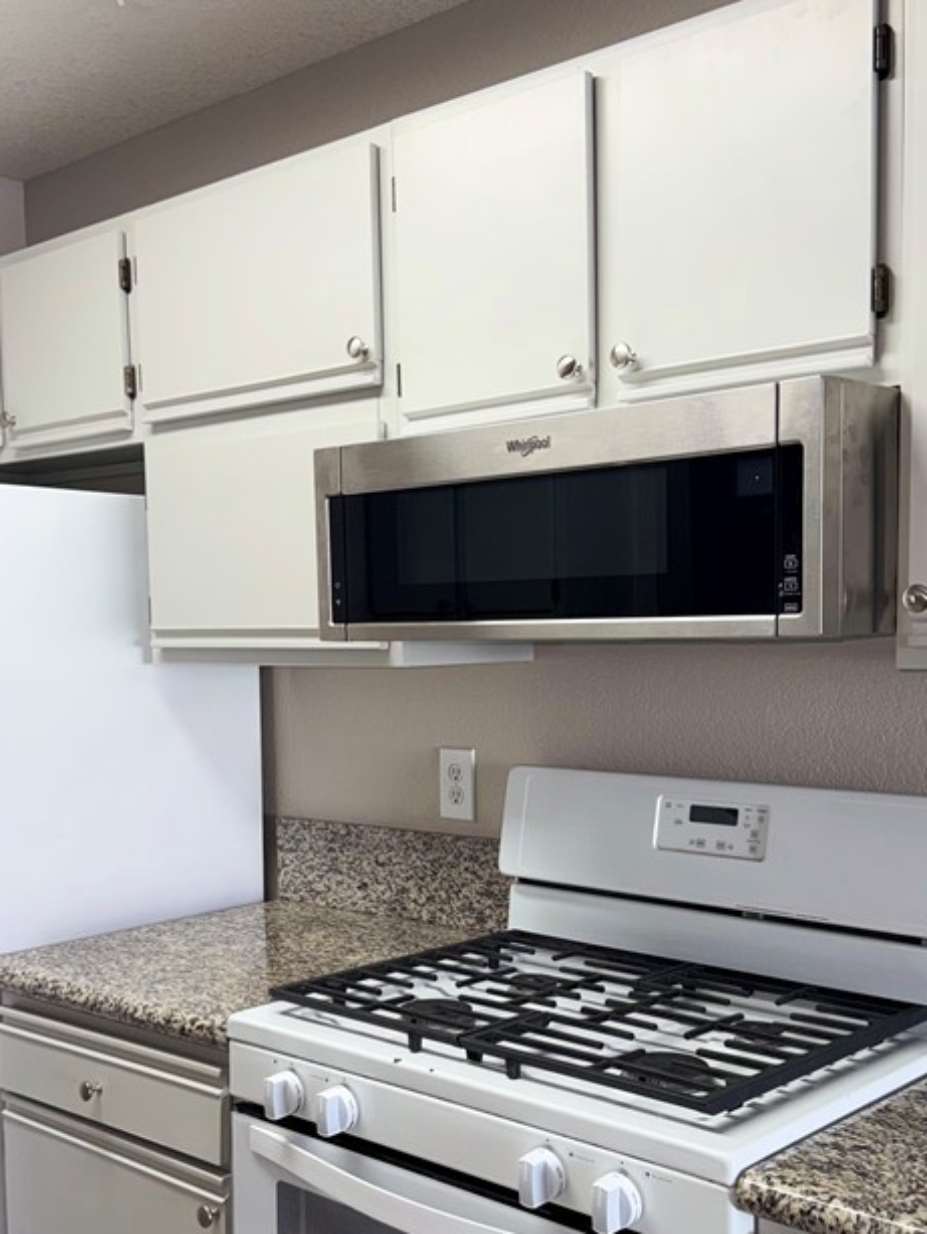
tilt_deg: -3.4
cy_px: 719
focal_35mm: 40
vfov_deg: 46.6
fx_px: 1427
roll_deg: +0.8
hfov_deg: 36.0
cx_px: 471
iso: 64
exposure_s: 1/120
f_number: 1.78
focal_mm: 6.76
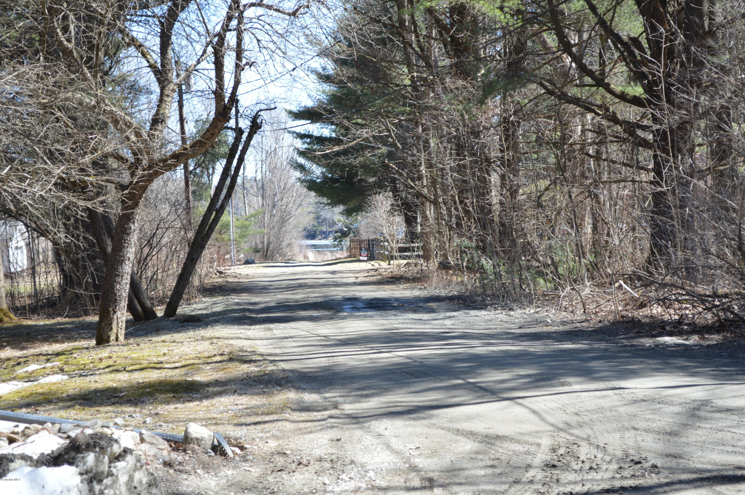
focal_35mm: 82
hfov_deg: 24.6
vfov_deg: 16.5
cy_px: 248
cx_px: 372
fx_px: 1706
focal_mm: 55
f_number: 5.6
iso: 160
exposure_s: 1/125
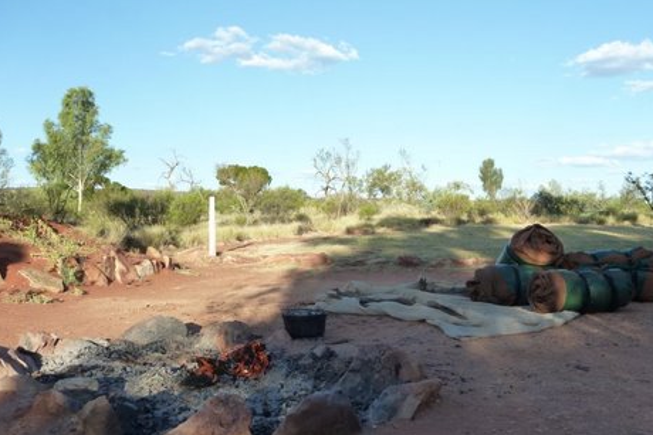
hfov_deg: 50.5
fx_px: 689
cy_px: 214
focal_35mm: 38
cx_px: 376
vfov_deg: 35.1
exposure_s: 1/320
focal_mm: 4.9
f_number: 3.3
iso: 125
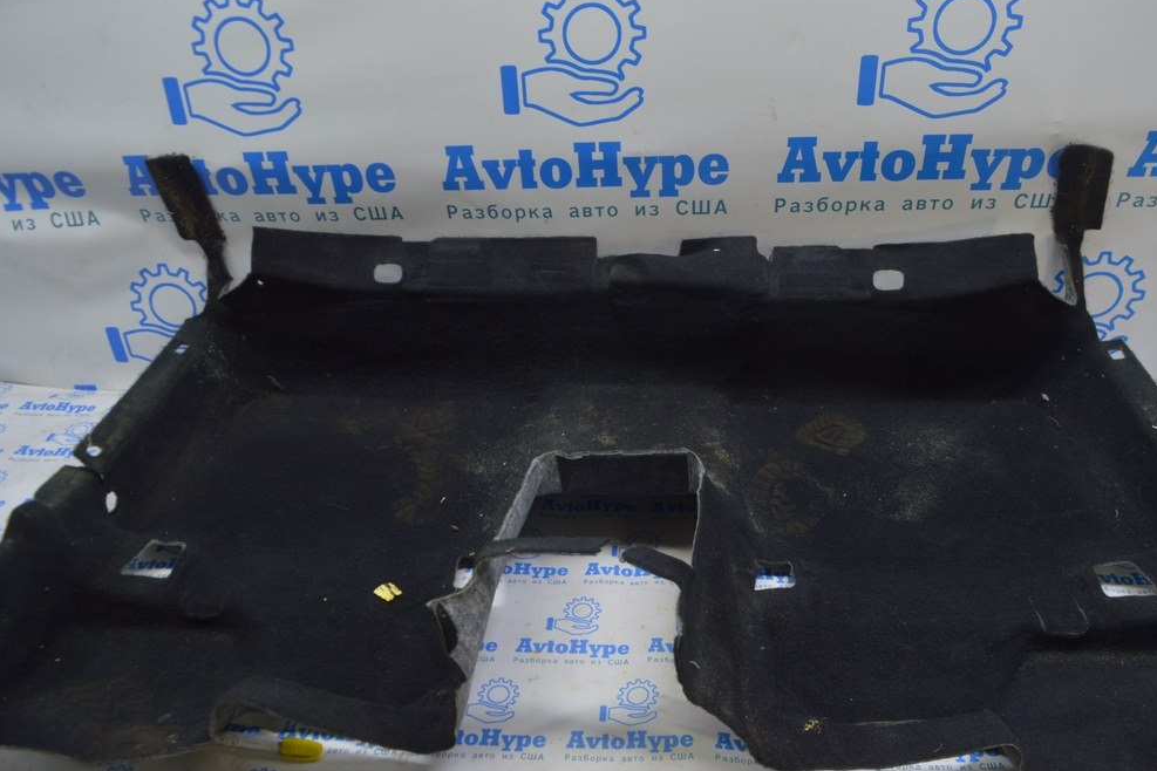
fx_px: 900
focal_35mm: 28
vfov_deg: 46.4
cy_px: 374
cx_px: 580
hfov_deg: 65.5
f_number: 5.6
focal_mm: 18
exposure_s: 1/20
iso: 400
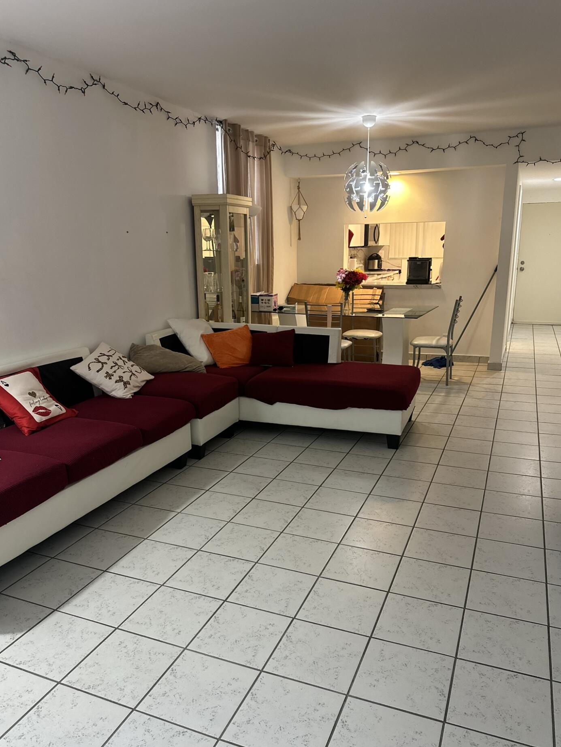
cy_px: 404
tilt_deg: -14.0
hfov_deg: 53.1
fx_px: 562
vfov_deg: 67.2
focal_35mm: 26
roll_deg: +0.9
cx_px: 278
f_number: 1.78
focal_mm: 6.86
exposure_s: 1/60
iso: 250
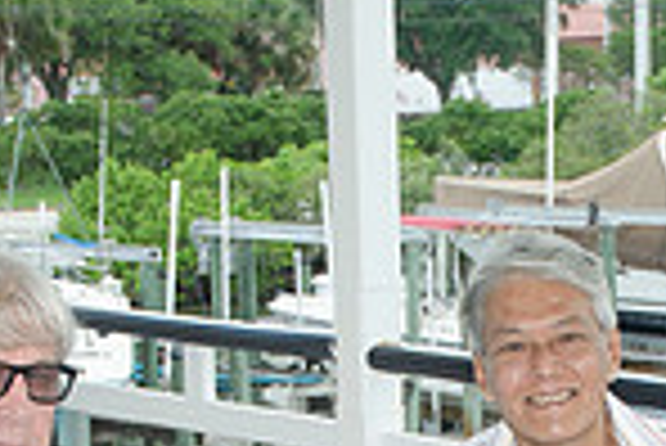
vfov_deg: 8.5
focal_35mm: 158
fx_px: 2926
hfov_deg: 12.9
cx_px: 531
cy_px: 725
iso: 200
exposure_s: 1/250
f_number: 8
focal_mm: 27
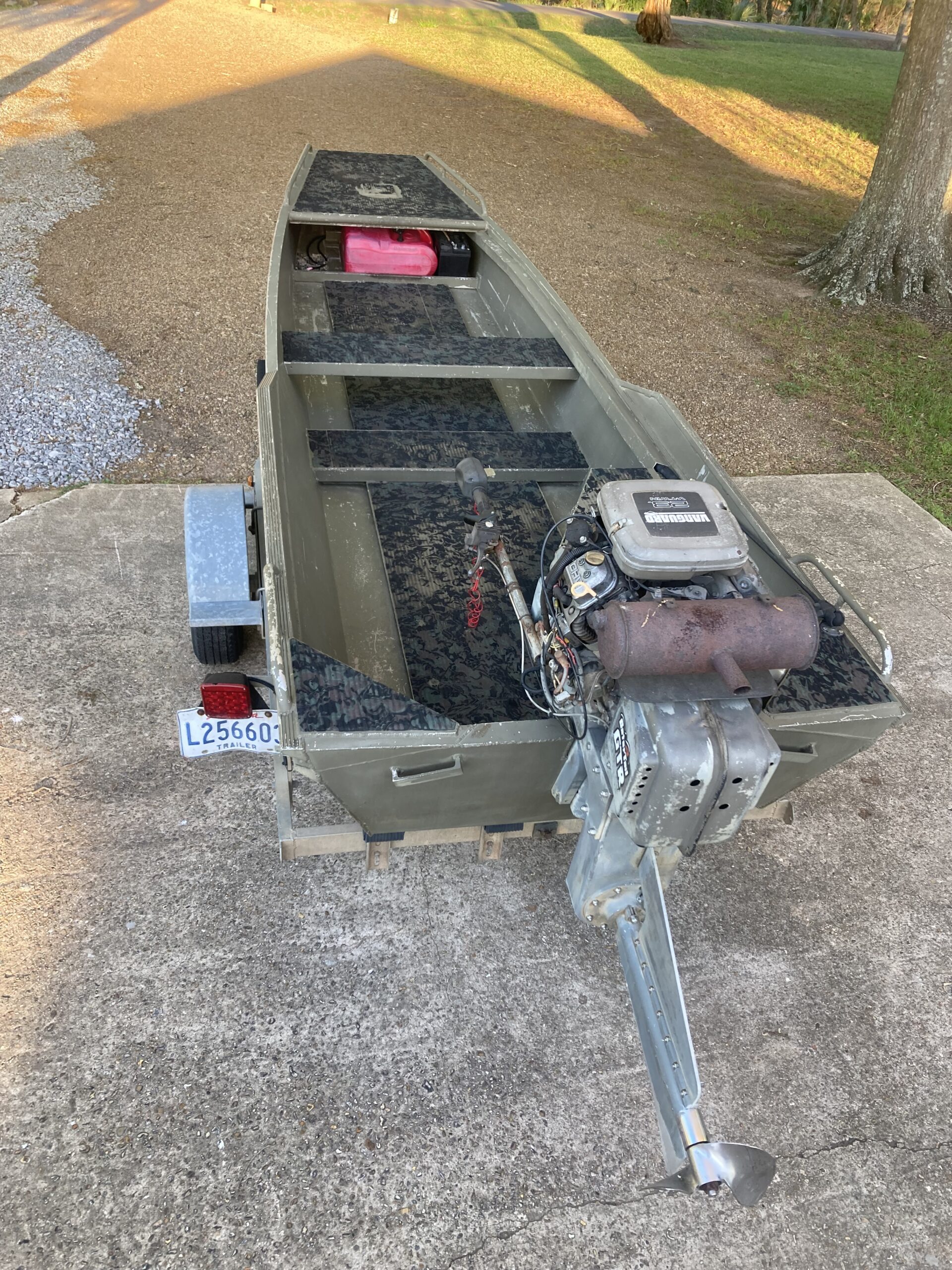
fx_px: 1027
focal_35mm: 28
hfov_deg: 49.7
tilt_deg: -33.4
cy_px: 635
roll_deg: -7.2
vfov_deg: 63.4
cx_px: 476
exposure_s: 1/121
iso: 50
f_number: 1.8
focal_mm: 3.99
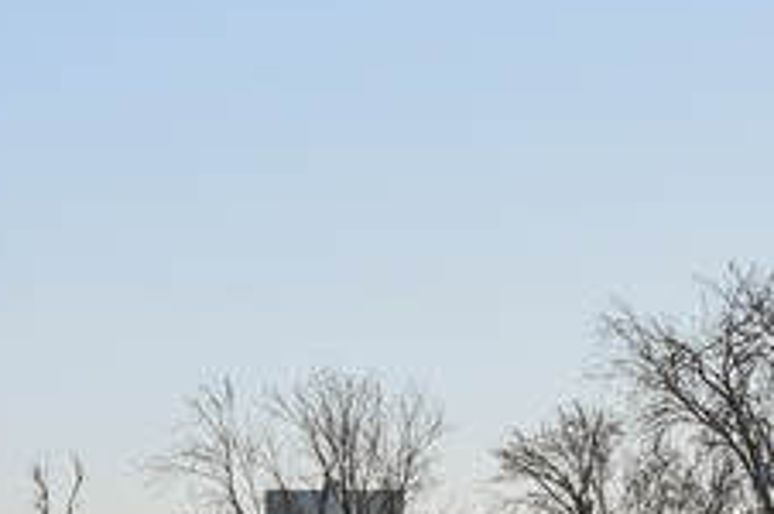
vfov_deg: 6.6
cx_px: 62
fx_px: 4414
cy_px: 447
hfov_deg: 10.0
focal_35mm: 206
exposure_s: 1/800
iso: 100
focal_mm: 43
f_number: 11
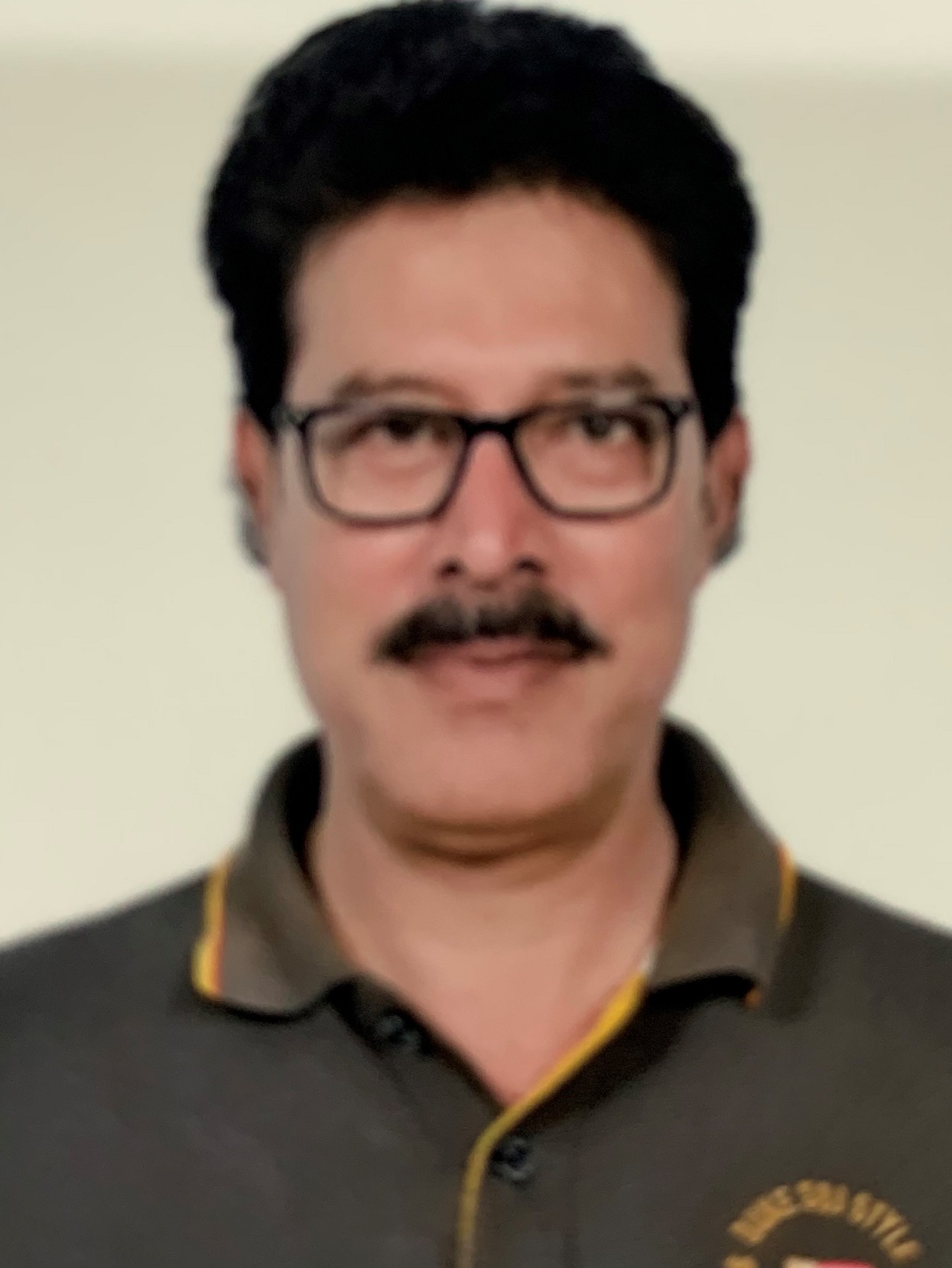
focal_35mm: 26
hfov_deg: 53.1
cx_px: 476
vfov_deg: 67.3
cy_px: 634
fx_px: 953
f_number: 1.8
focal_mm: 4.25
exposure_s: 1/50
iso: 125
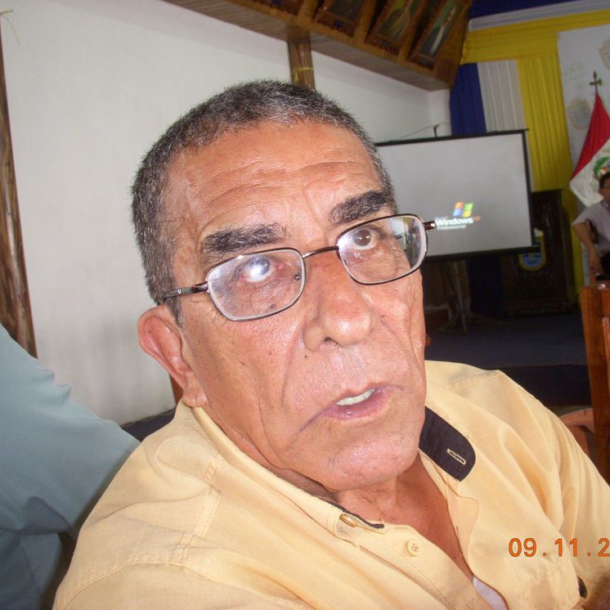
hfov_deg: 37.4
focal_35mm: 45
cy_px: 305
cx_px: 368
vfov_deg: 37.6
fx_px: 897
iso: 200
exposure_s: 1/25
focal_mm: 6.3
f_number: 3.3
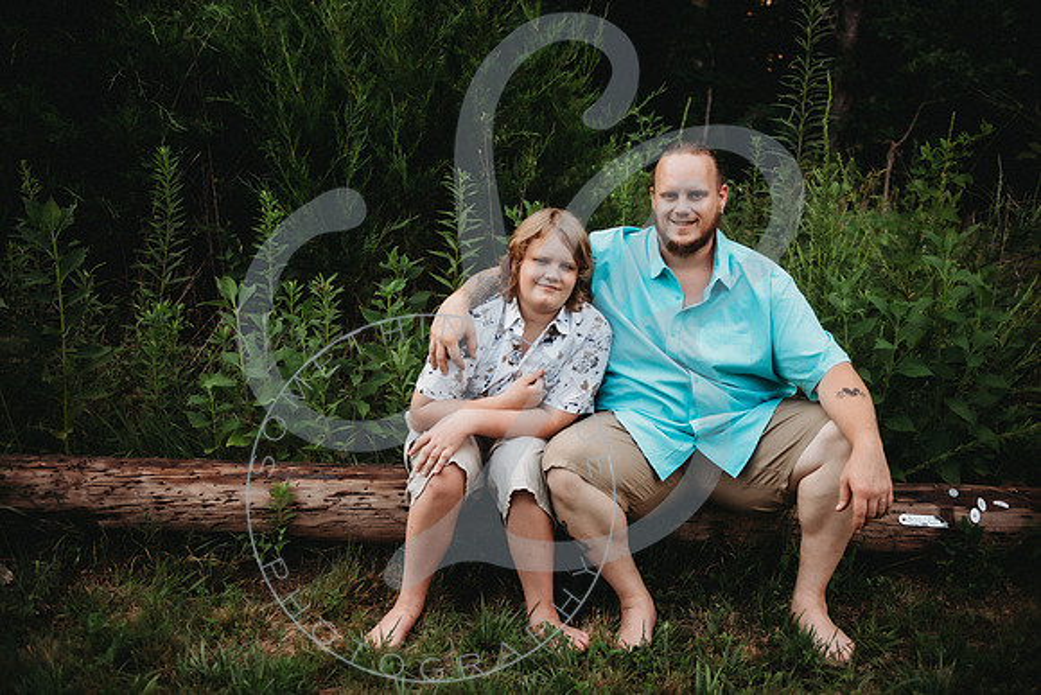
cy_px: 348
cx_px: 520
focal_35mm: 38
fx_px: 1099
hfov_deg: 50.7
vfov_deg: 35.1
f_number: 2.8
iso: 160
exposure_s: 1/400
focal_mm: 38
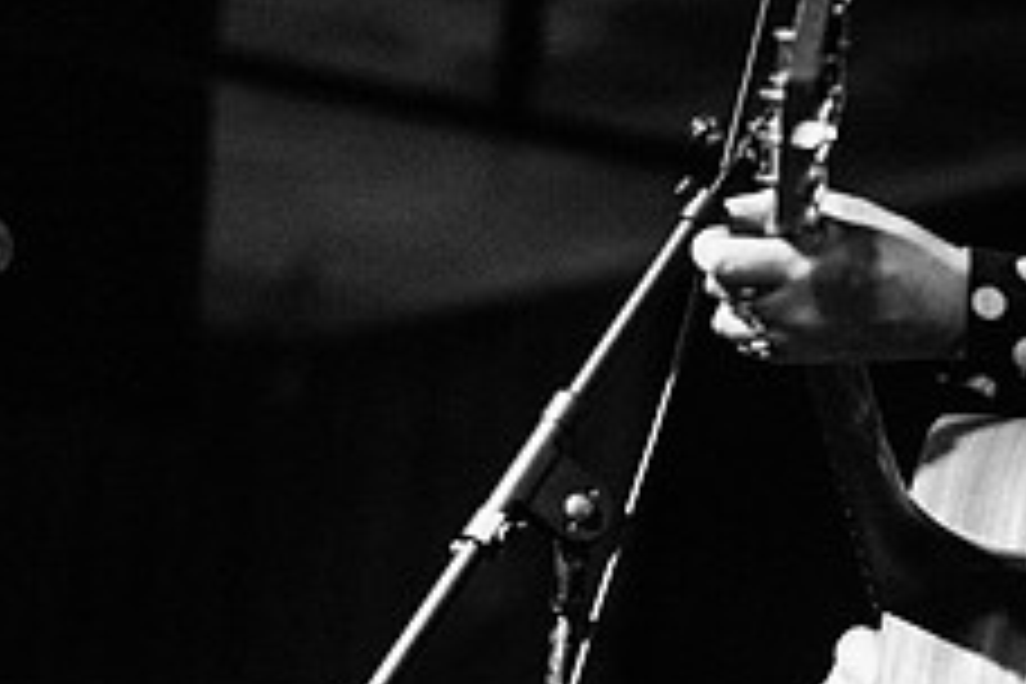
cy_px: 70
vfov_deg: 5.7
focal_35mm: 242
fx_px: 6896
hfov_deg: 8.5
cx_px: 940
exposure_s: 1/50
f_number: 2.8
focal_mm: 95
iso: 3200
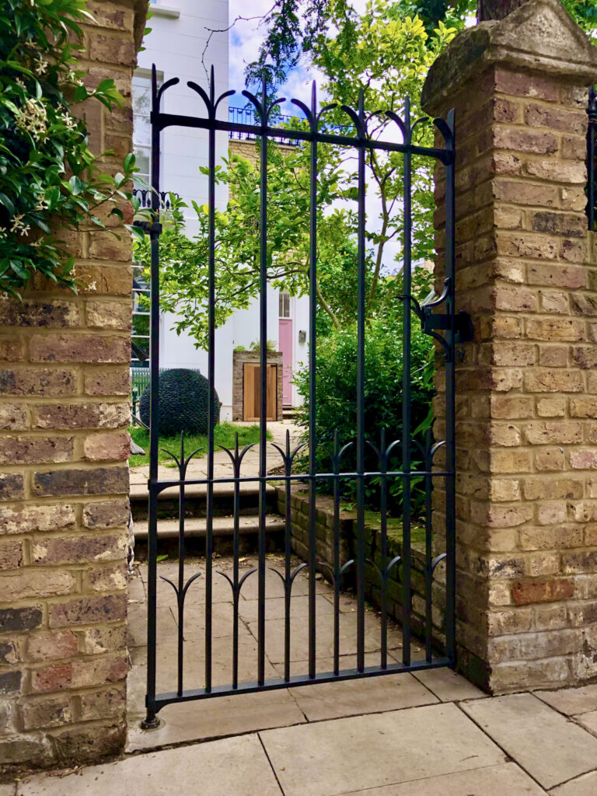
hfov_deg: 49.7
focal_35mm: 28
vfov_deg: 63.4
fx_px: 644
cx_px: 298
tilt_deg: +1.5
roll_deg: +0.0
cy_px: 398
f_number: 1.8
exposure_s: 1/1297
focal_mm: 4
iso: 20
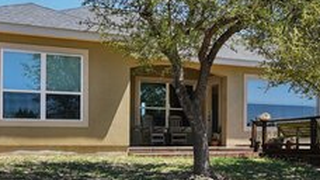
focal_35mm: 47
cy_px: 16
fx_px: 399
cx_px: 167
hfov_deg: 43.7
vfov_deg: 24.6
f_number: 8
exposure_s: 1/250
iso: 400
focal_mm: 16
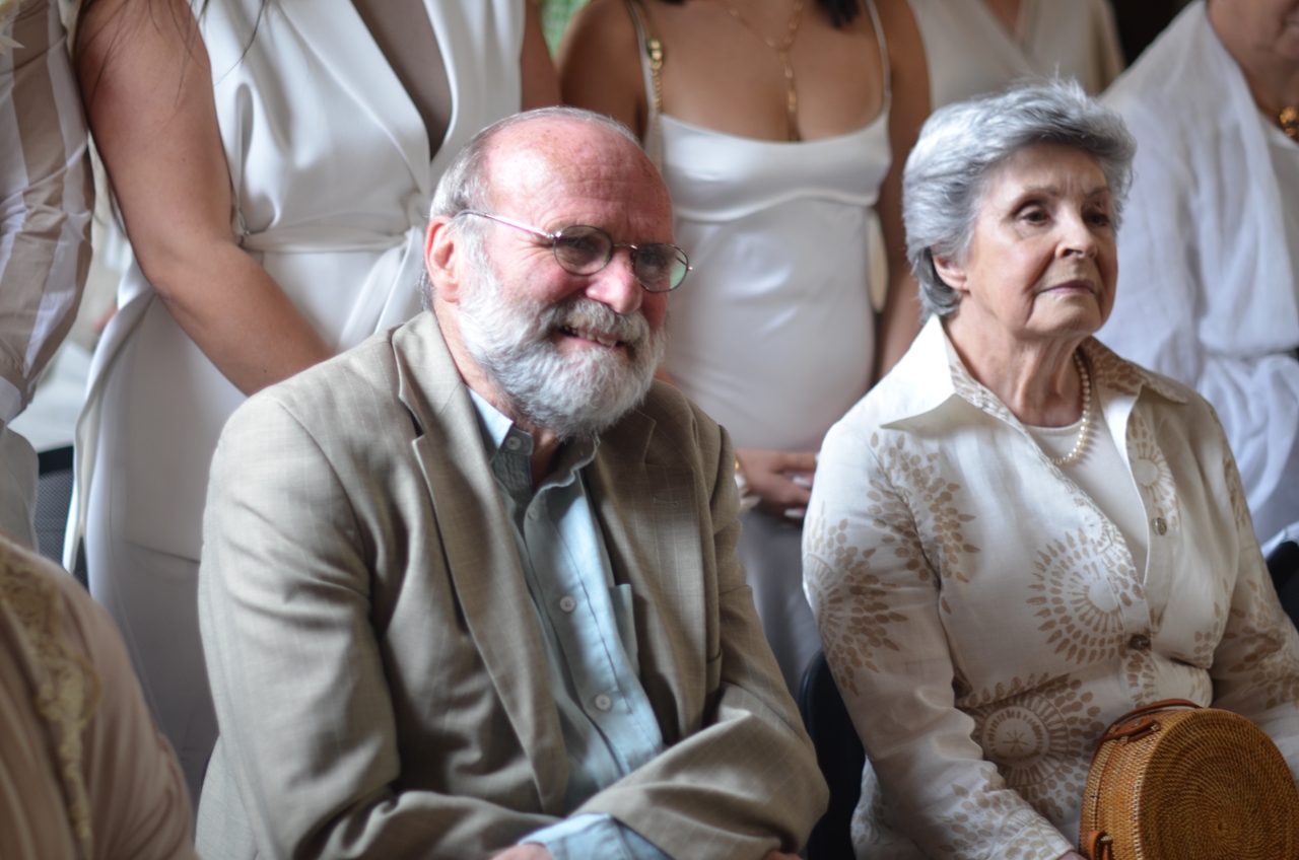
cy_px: 430
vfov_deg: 18.1
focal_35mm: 75
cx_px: 650
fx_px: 2701
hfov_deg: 27.0
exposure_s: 1/40
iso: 200
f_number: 1.6
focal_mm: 50
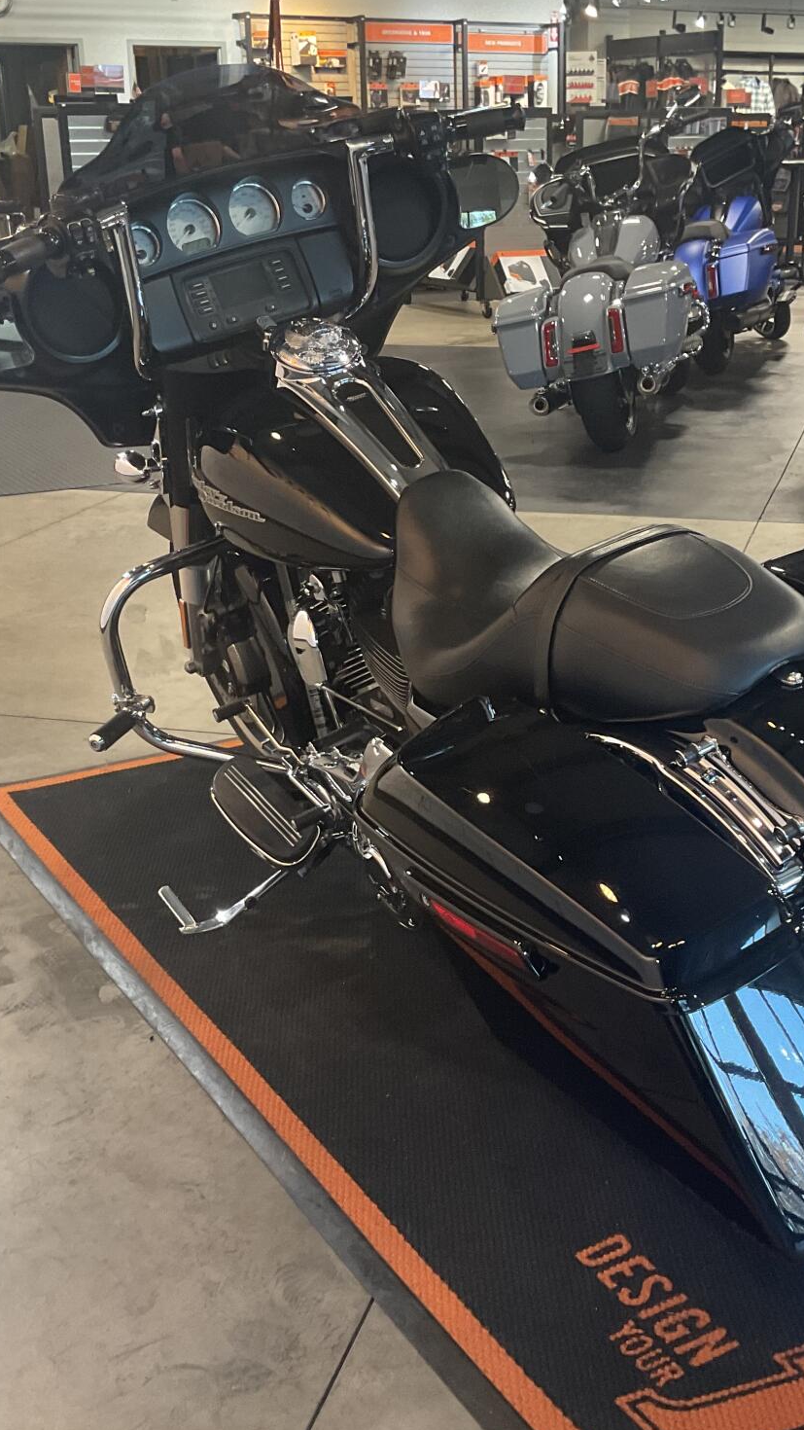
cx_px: 526
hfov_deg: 27.6
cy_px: 724
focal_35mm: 43
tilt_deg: -21.0
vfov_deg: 47.4
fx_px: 1630
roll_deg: +1.5
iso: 100
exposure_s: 1/50
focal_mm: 3
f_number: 1.8
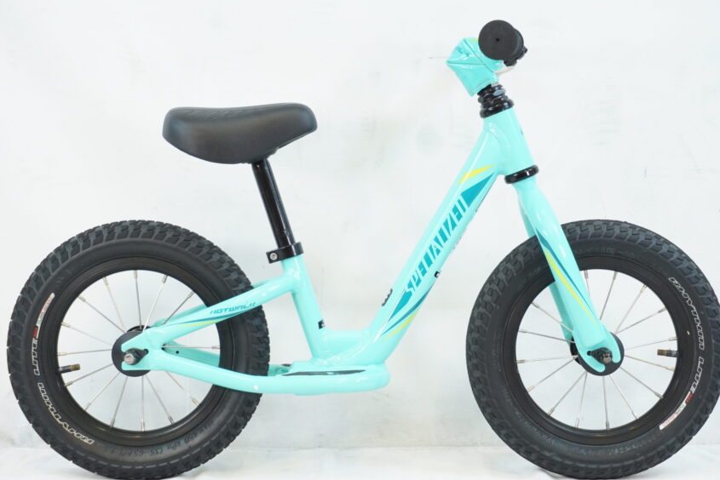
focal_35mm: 75
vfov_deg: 18.2
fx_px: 1500
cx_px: 368
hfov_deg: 27.0
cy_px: 240
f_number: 5.6
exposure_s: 1/40
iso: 640
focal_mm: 48
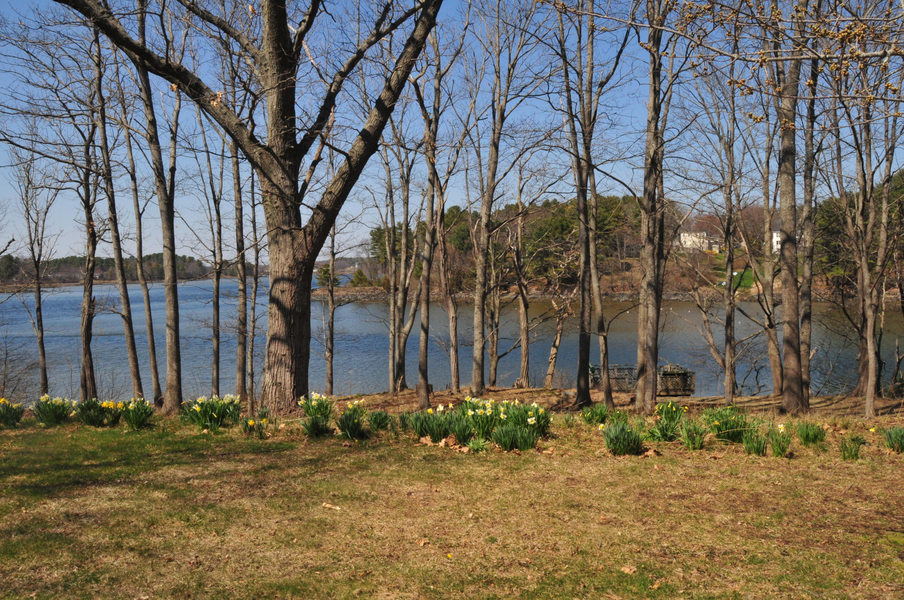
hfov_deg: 62.0
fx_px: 752
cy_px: 300
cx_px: 452
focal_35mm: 30
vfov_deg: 43.5
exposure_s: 1/250
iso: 640
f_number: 22
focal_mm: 20
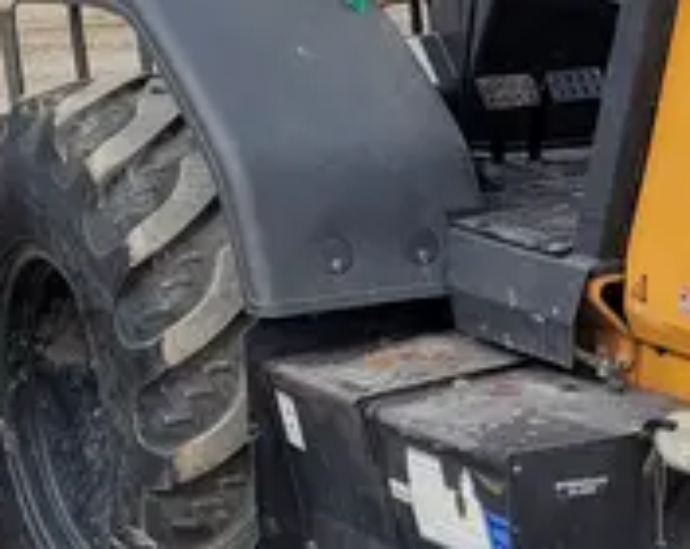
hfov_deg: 17.0
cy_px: 324
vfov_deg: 14.5
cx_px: 910
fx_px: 2160
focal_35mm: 106
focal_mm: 5.4
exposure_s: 1/1920
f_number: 1.8
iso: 40
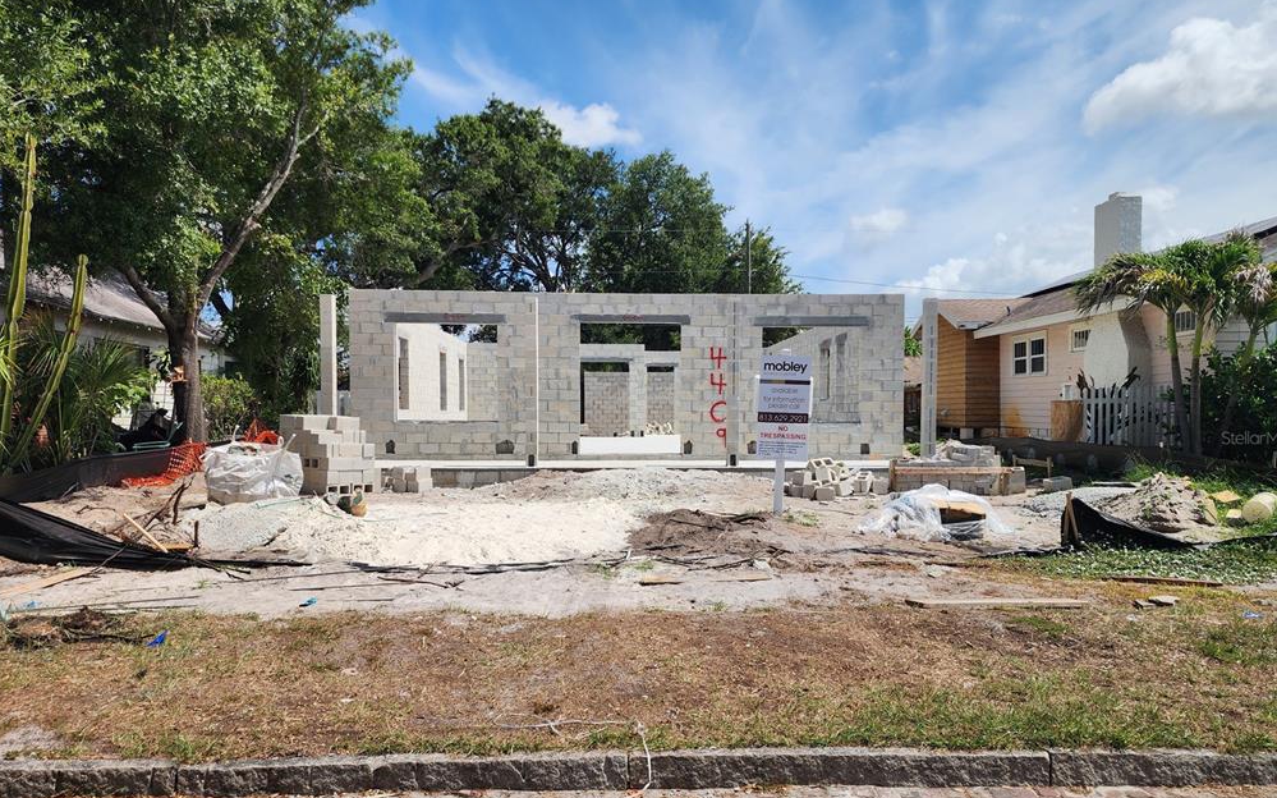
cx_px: 644
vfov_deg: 49.2
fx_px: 870
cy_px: 437
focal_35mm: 25
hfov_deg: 72.6
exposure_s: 1/1307
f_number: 1.8
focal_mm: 6.4
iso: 12
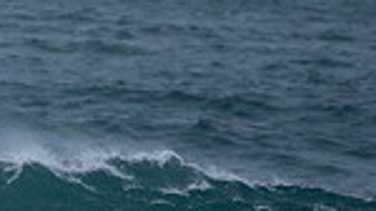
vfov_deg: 0.6
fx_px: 21721
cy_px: 436
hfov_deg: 1.0
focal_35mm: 2181
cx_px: -211
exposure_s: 1/1000
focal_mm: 500
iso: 100
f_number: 5.6
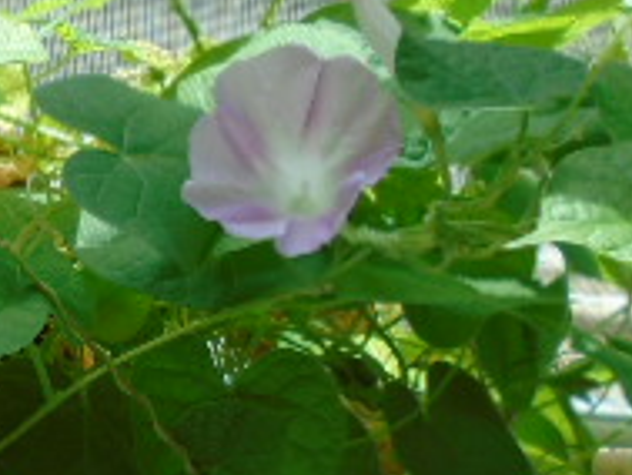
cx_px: 84
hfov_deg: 21.8
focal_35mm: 88
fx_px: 1608
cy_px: 341
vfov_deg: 16.7
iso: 100
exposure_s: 1/320
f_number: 3.2
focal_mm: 4.6
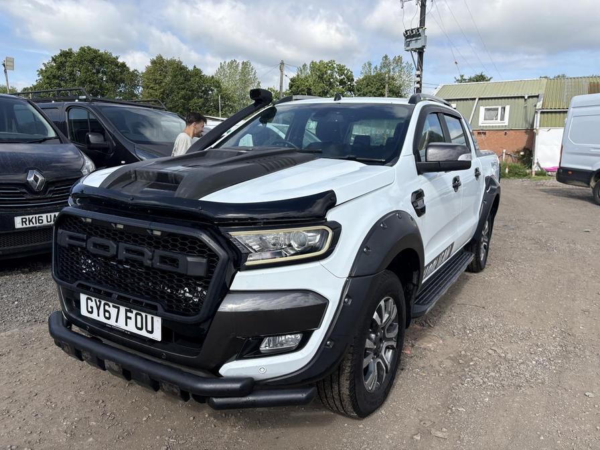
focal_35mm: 26
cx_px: 300
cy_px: 225
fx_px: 451
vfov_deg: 53.1
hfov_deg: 67.3
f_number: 1.6
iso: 50
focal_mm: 5.96
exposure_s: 1/3279
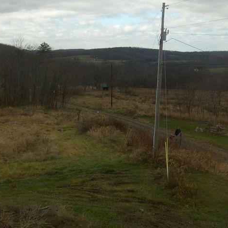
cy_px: 114
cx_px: 148
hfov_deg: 34.4
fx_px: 365
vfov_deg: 34.7
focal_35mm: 49
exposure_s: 1/552
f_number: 3.5
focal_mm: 6.5
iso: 100
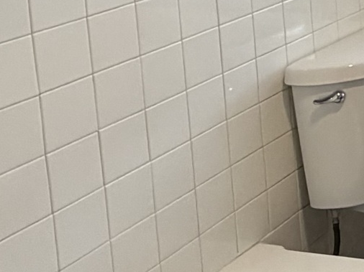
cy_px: -103
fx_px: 893
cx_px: 668
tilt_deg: -7.9
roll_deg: +1.5
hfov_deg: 18.0
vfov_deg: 16.2
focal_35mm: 85
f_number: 2.2
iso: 200
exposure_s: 1/120
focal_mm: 2.22
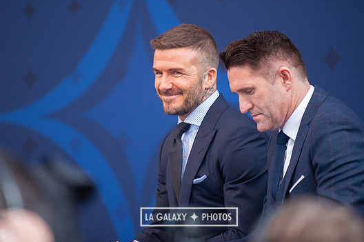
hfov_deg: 7.9
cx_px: 171
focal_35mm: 260
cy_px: 92
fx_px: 2626
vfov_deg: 5.3
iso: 1100
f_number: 2.8
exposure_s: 1/1250
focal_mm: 200
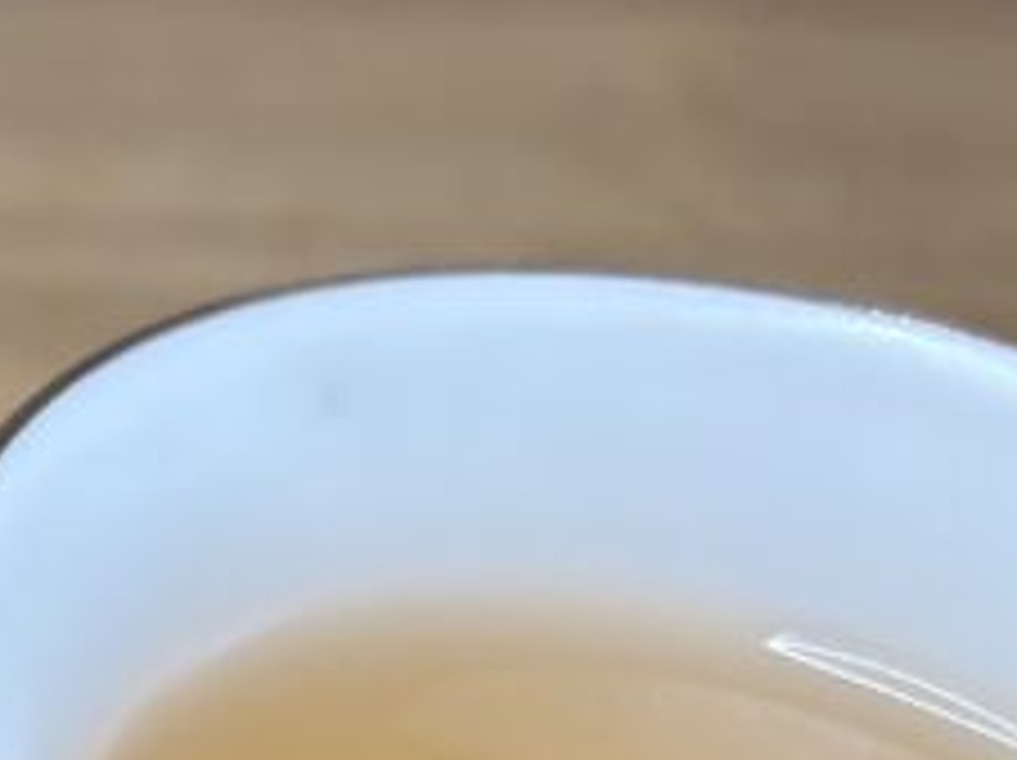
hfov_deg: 14.2
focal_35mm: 118
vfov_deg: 11.9
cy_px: 1210
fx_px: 3463
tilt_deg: -45.5
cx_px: -958
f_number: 1.6
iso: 80
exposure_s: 1/60
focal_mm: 5.96
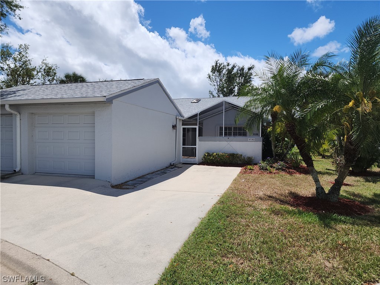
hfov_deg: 73.9
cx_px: 190
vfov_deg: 58.9
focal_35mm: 23
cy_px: 142
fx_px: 252
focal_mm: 6.4
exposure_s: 1/1989
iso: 12
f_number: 1.8
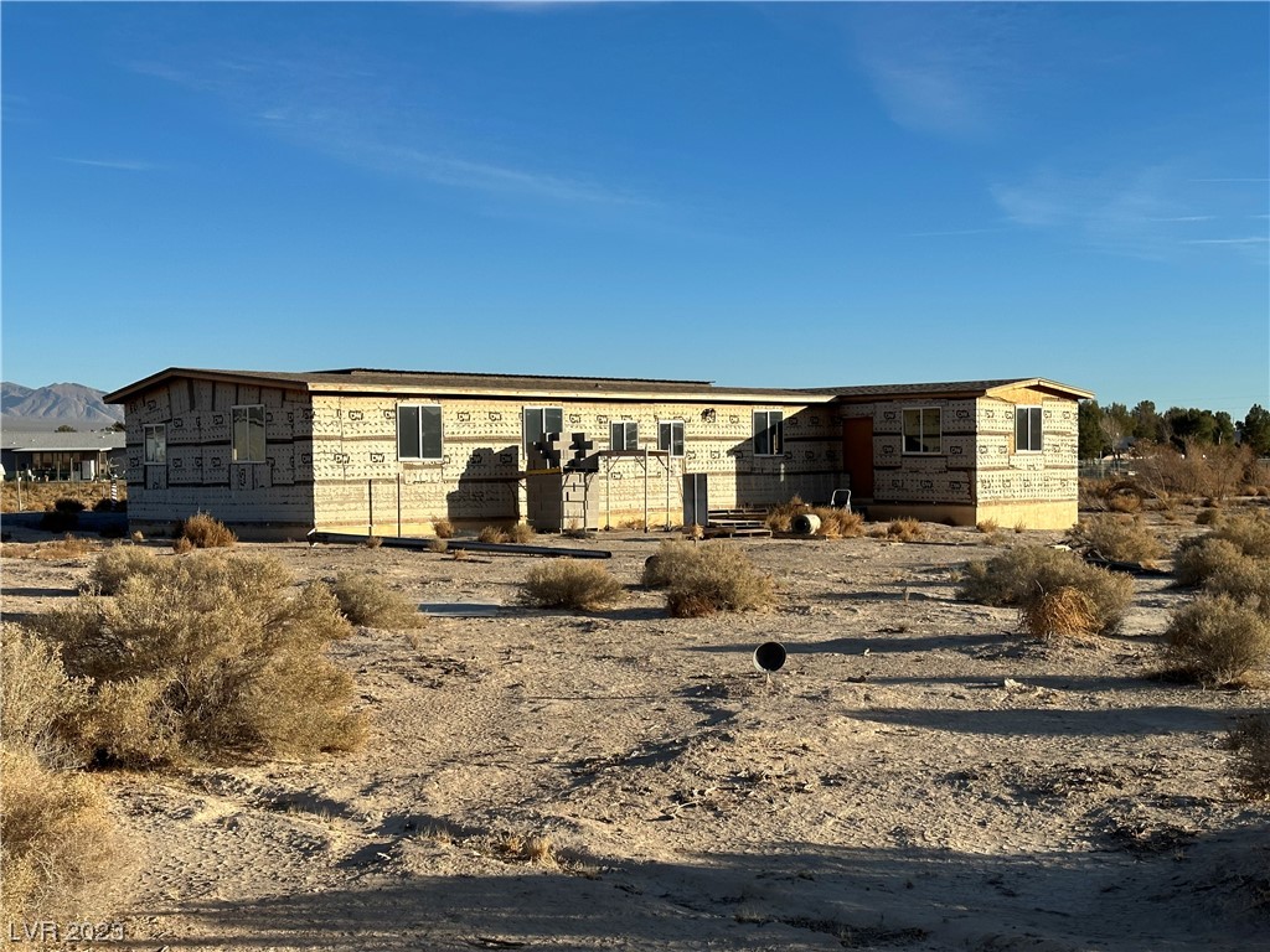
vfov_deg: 30.3
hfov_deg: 39.7
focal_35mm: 48
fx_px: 1761
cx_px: 635
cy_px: 476
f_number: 1.78
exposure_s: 1/4566
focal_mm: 6.86
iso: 64
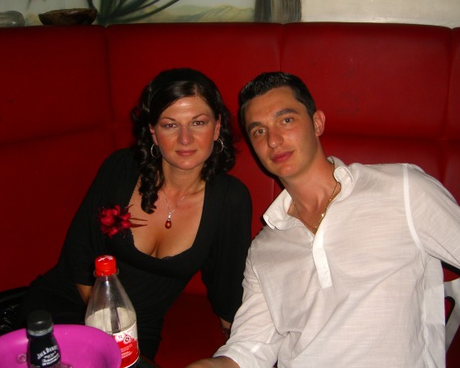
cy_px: 183
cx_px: 246
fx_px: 545
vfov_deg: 37.3
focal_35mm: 40
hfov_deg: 45.8
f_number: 2.8
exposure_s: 1/60
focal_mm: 7.9
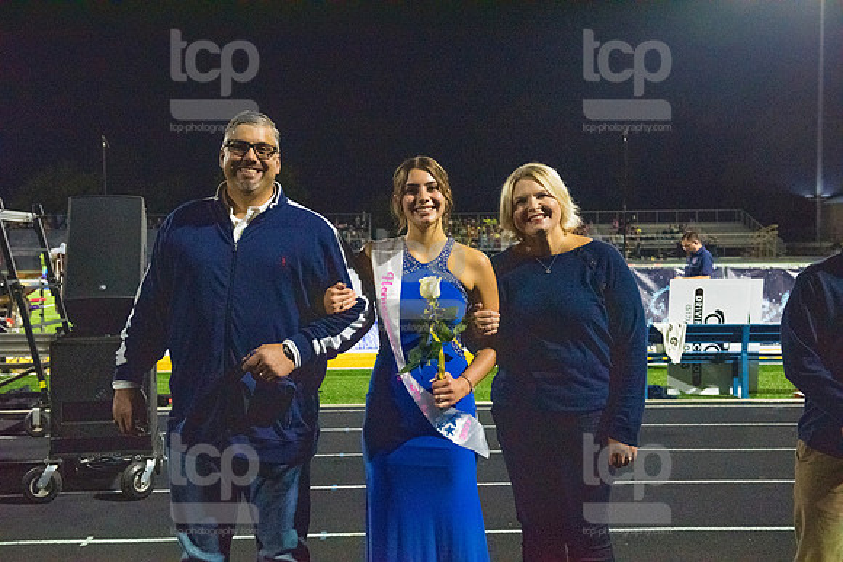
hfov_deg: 43.6
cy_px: 281
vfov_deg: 29.9
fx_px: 1054
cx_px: 422
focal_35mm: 45
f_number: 5
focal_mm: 45
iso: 8000
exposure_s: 1/500
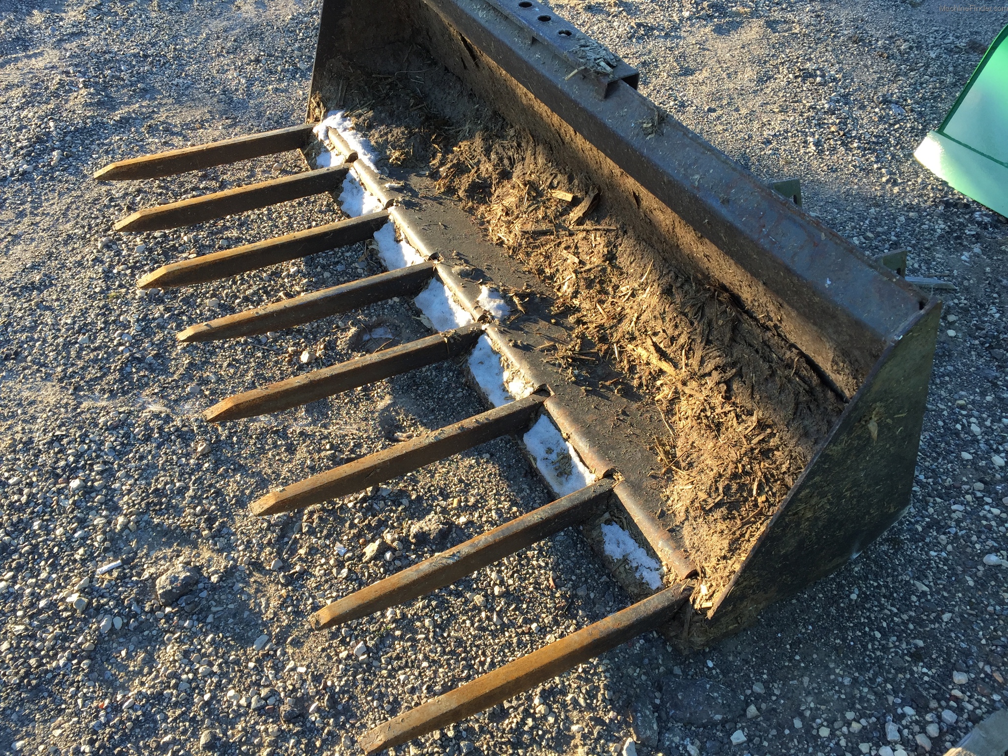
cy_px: 378
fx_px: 844
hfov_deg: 61.7
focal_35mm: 29
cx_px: 504
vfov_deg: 48.2
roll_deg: +1.7
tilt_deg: -44.0
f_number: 2.2
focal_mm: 4.15
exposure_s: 1/243
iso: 32
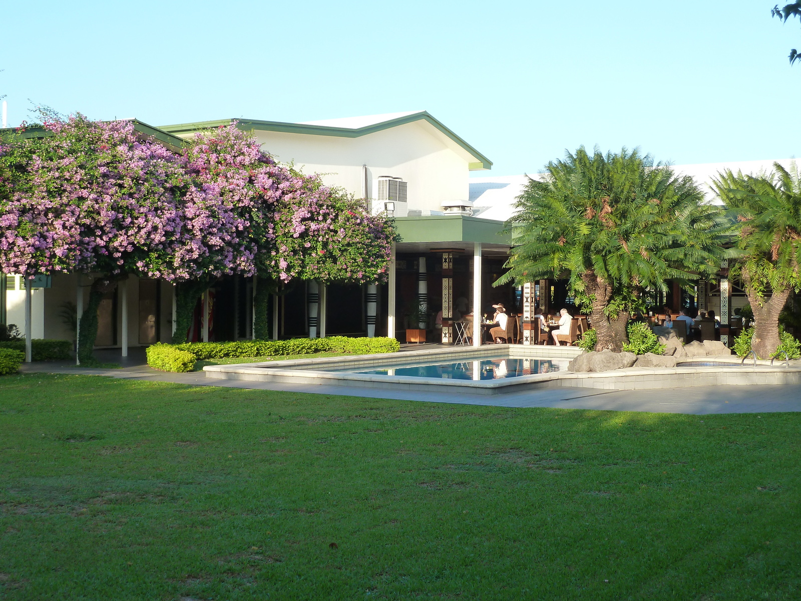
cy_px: 300
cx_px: 400
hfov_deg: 39.7
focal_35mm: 48
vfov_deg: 30.3
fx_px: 1111
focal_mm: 7.9
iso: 125
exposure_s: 1/160
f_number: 4
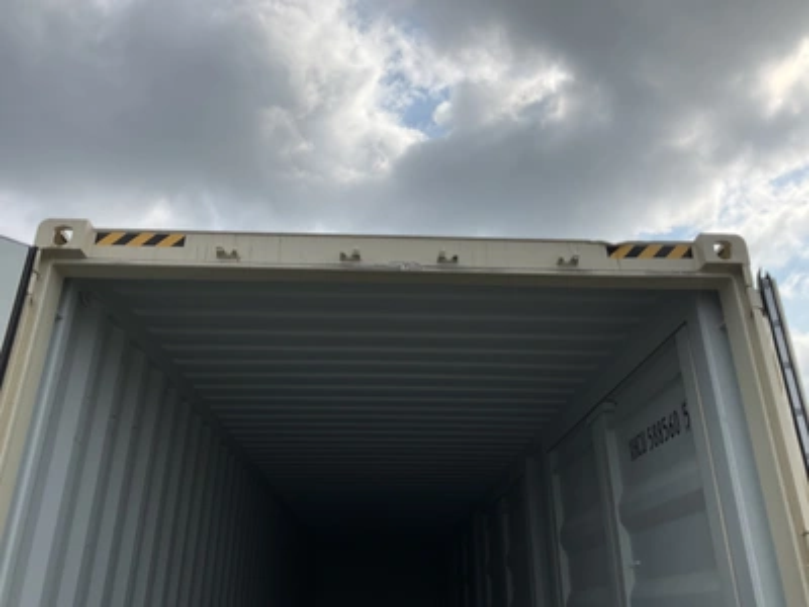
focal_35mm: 29
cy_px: 304
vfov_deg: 48.2
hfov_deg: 61.7
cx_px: 404
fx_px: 678
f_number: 1.8
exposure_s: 1/2959
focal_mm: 3
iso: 25
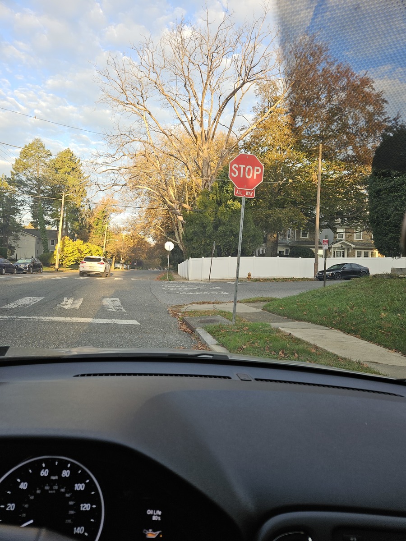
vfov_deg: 73.9
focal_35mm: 23
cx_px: 203
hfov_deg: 58.9
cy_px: 270
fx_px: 360
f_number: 1.8
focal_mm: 5.4
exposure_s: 1/180
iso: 32
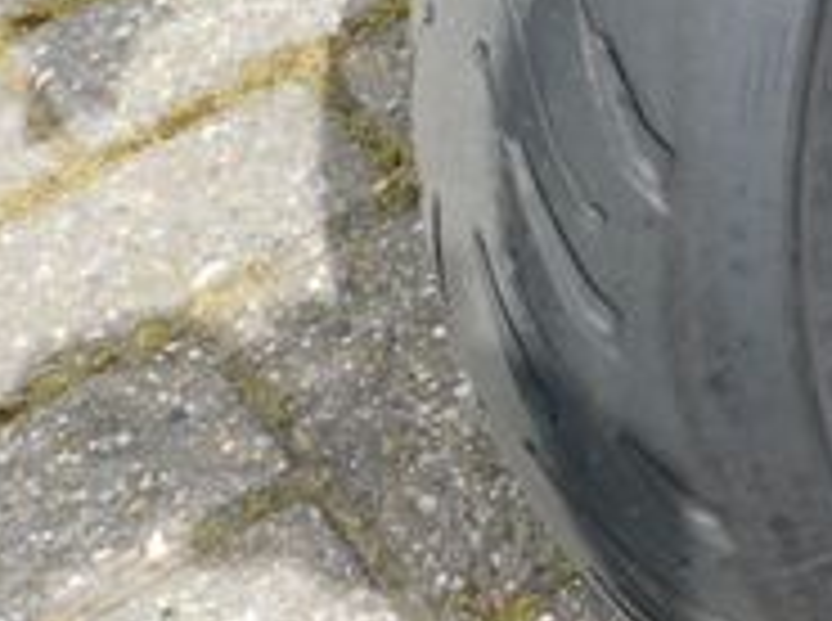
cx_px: 1322
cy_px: -126
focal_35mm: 104
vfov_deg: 13.8
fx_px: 2495
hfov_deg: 16.8
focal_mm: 5.3
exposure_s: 1/400
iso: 125
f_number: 3.2
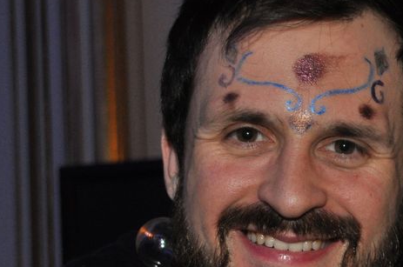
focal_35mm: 141
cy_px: 220
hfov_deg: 14.3
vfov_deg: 9.7
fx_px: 1576
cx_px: 423
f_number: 4.5
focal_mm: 34
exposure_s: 1/60
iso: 800
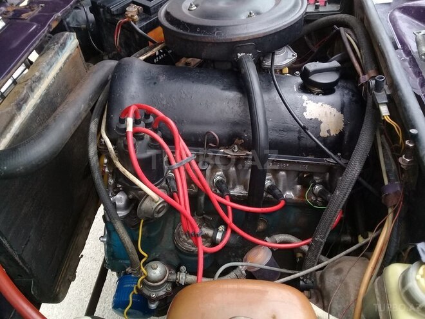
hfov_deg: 58.4
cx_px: 212
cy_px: 160
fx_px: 381
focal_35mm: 31
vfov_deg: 45.4
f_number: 2.2
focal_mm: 3.3
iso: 64
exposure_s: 1/50
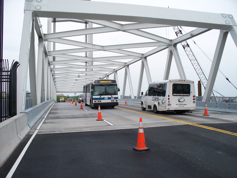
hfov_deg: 51.4
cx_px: 118
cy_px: 89
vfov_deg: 39.7
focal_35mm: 36
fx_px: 246
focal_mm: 7.54
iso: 64
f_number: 2.8
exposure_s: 1/500
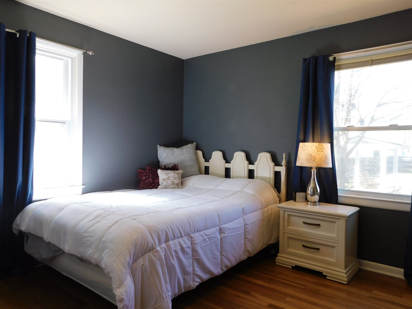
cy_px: 154
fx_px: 298
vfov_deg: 54.9
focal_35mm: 25
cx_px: 206
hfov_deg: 69.4
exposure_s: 1/60
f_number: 3.1
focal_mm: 4.5
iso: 125
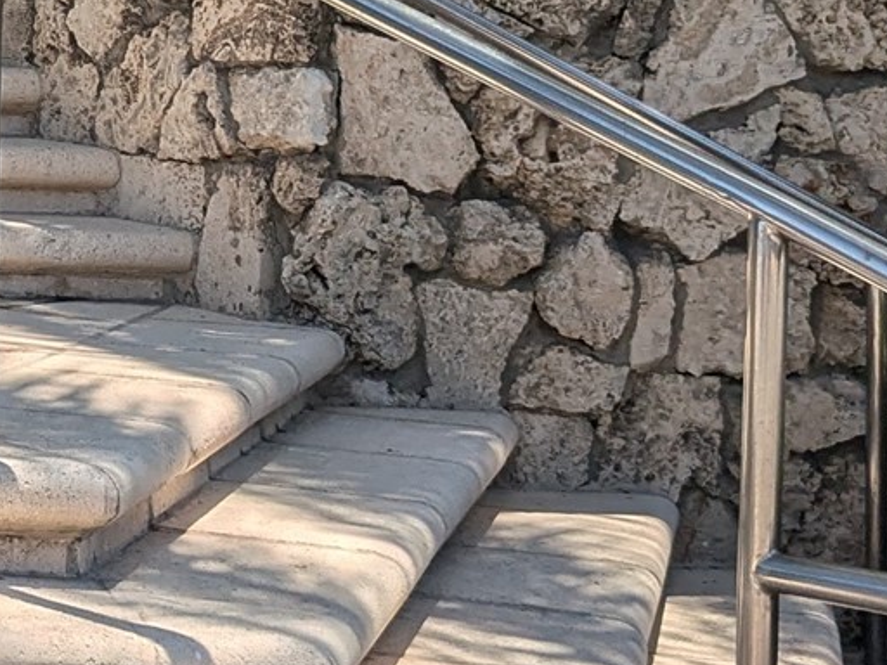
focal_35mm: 75
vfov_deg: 18.8
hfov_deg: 23.4
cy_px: -76
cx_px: -227
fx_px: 1922
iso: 40
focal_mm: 4.53
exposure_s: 1/2933
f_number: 1.7
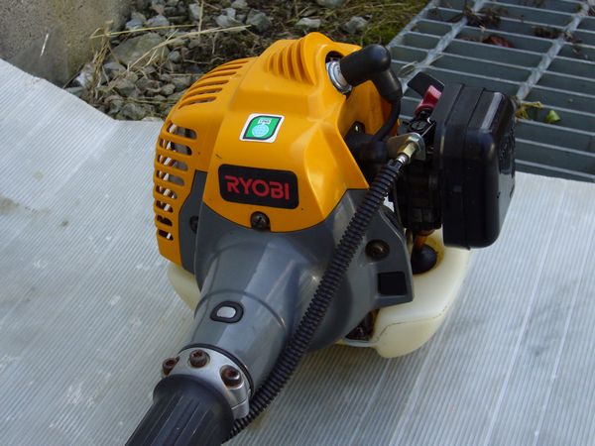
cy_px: 223
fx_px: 1134
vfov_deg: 22.3
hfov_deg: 29.4
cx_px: 298
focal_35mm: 66
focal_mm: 10.9
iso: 80
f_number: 3.9
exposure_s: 1/160
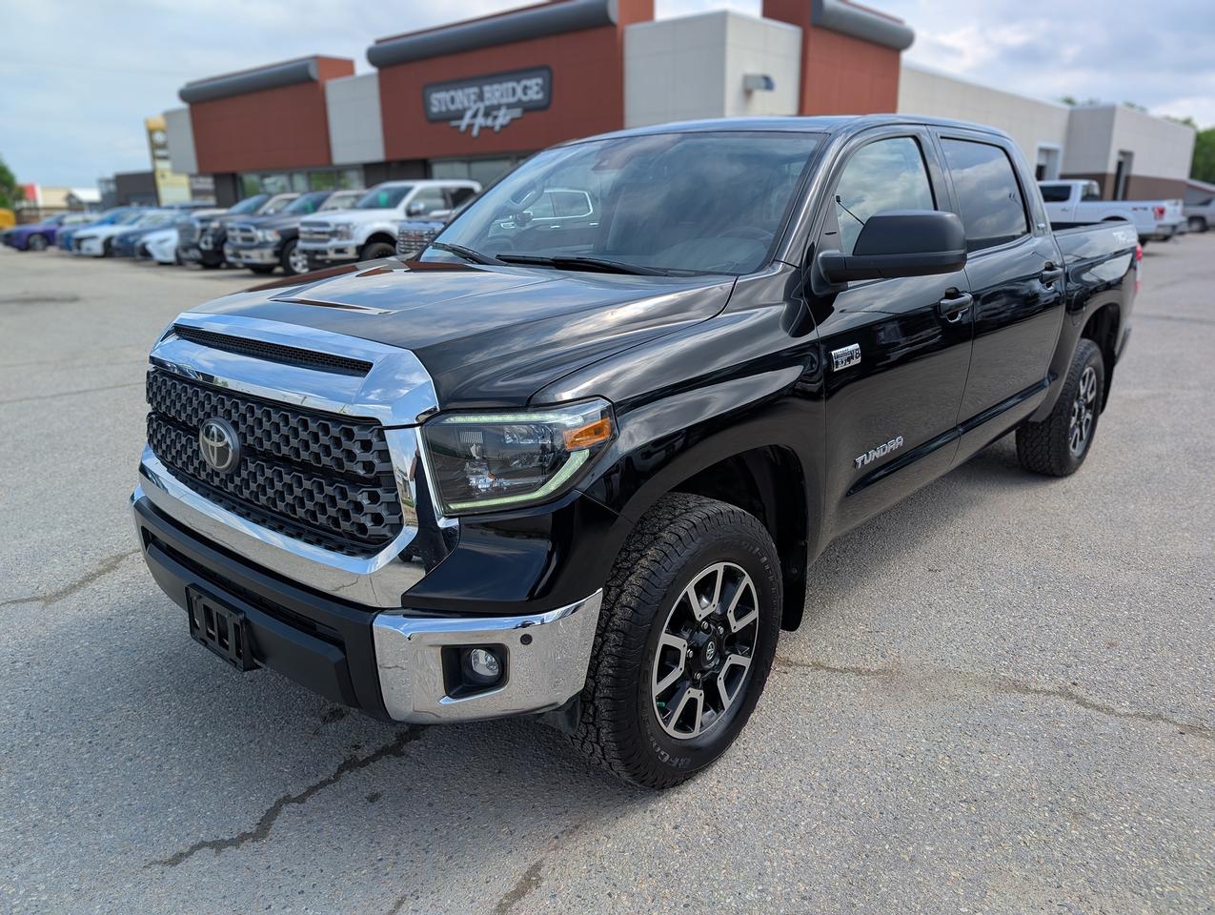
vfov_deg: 56.9
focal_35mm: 24
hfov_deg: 71.5
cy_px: 458
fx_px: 844
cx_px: 608
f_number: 1.68
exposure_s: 1/858
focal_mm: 6.9
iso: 21
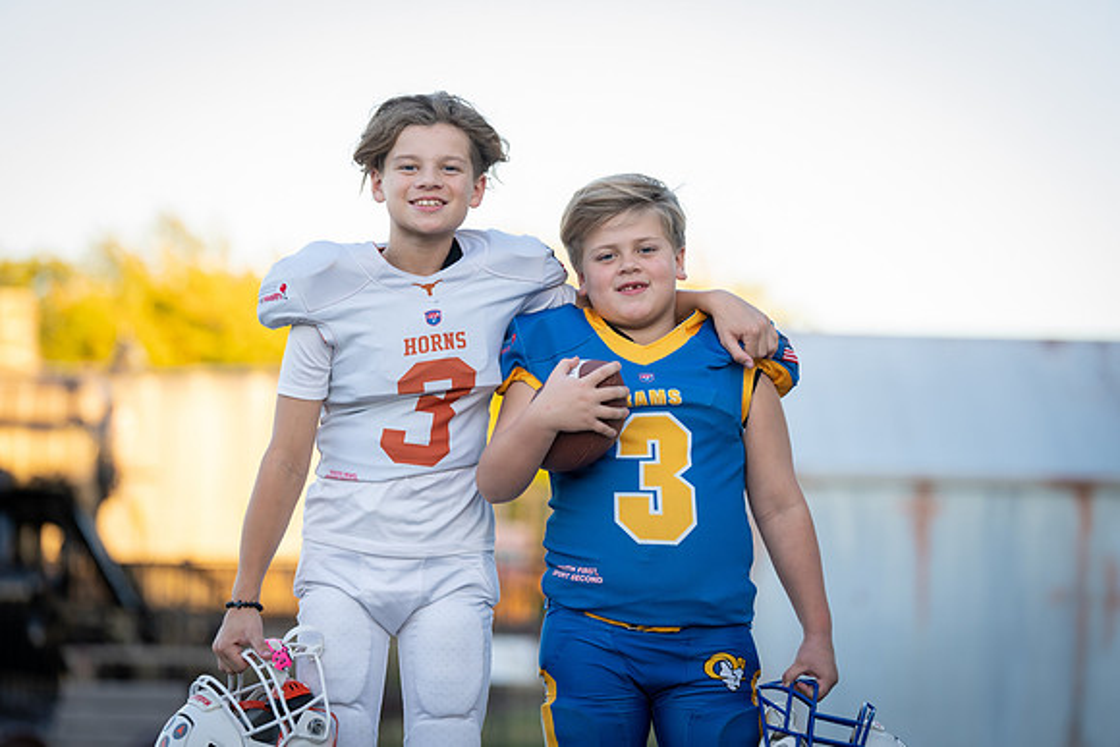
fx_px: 3827
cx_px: 560
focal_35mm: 123
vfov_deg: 11.2
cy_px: 374
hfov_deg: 16.6
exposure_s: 1/320
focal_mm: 123
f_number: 2.8
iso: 250
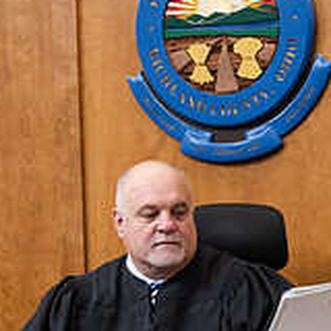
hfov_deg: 12.6
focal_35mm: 136
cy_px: 270
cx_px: 354
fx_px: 1471
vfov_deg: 12.8
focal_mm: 44
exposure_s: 1/200
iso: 1000
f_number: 3.2
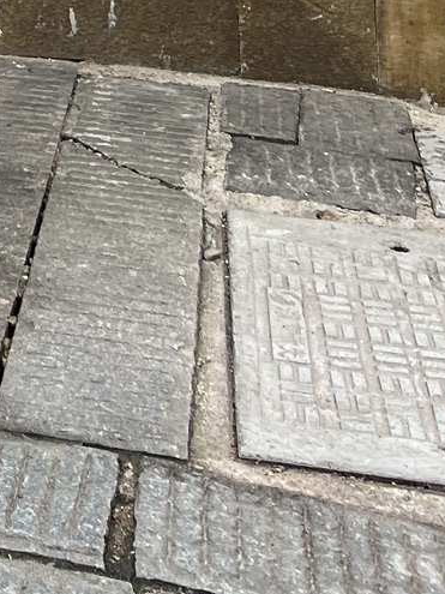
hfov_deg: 13.1
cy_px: -569
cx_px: -276
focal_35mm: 105
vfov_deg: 15.3
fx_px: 1801
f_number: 1.5
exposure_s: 1/350
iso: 50
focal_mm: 5.7
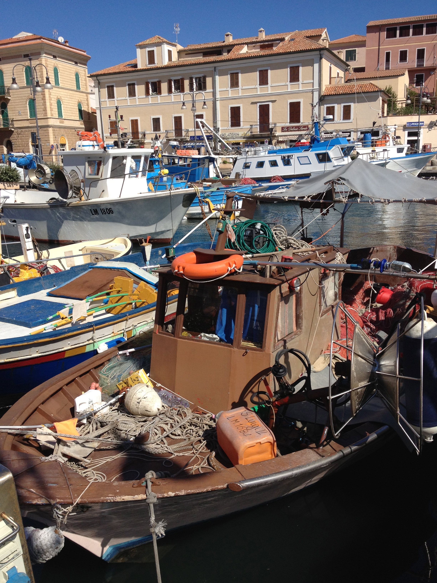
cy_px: 292
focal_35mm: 35
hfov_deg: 40.7
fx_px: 589
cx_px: 218
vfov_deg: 52.6
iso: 64
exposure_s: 1/2208
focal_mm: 4.28
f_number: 2.4
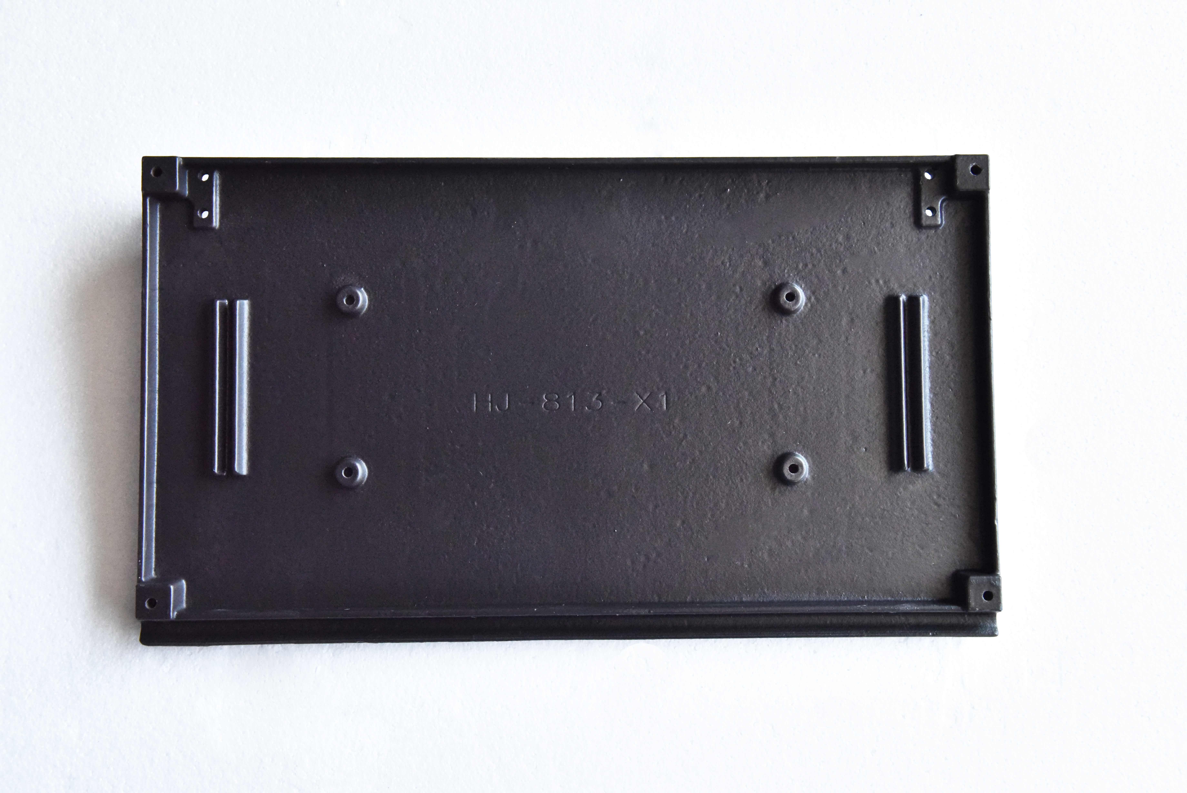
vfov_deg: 37.9
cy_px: 396
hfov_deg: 54.4
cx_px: 594
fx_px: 1154
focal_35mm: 35
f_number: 13
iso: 10000
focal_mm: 35
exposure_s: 1/1000
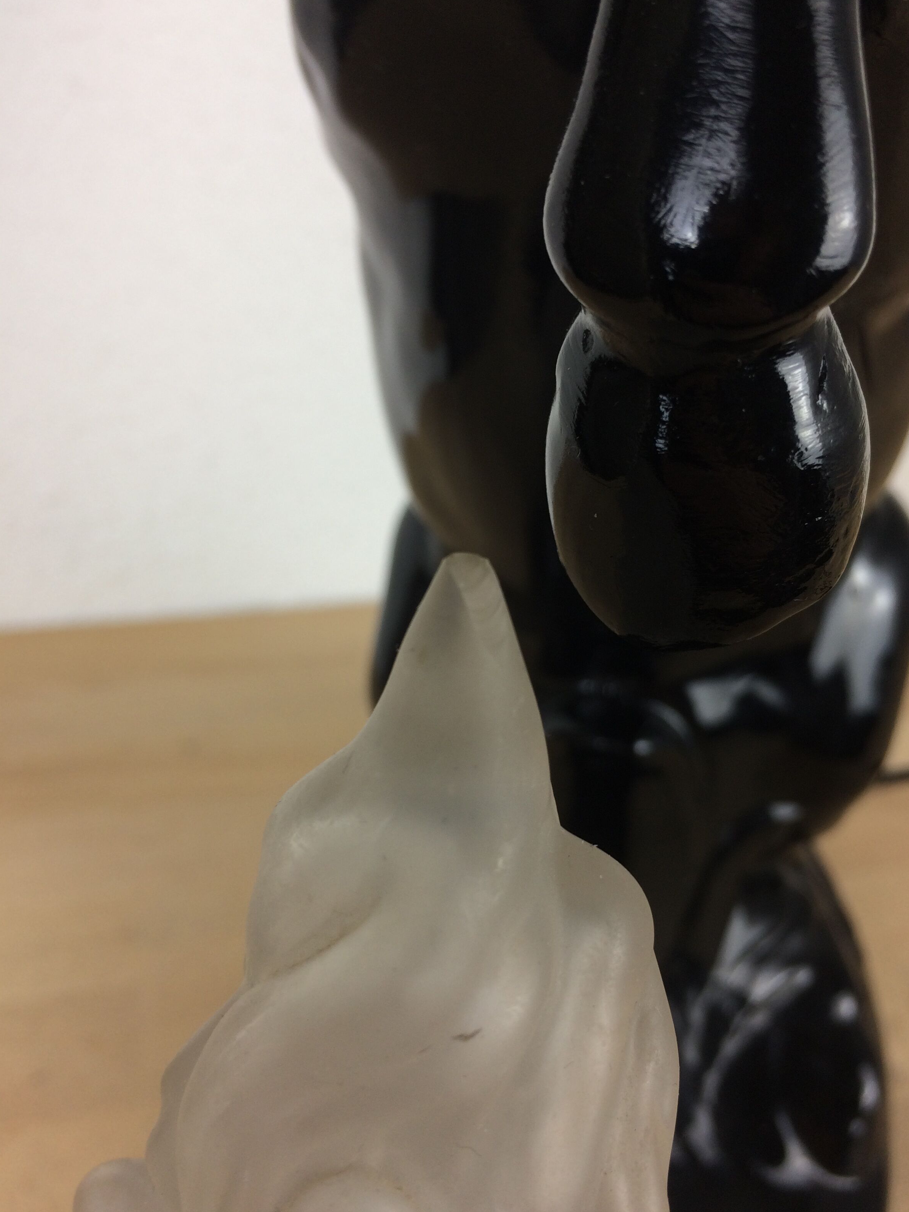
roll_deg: -1.0
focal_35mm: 30
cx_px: 469
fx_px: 1050
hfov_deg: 46.8
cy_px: 612
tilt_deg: -24.4
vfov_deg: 60.0
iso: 40
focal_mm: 4.15
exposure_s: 1/50
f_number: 2.2
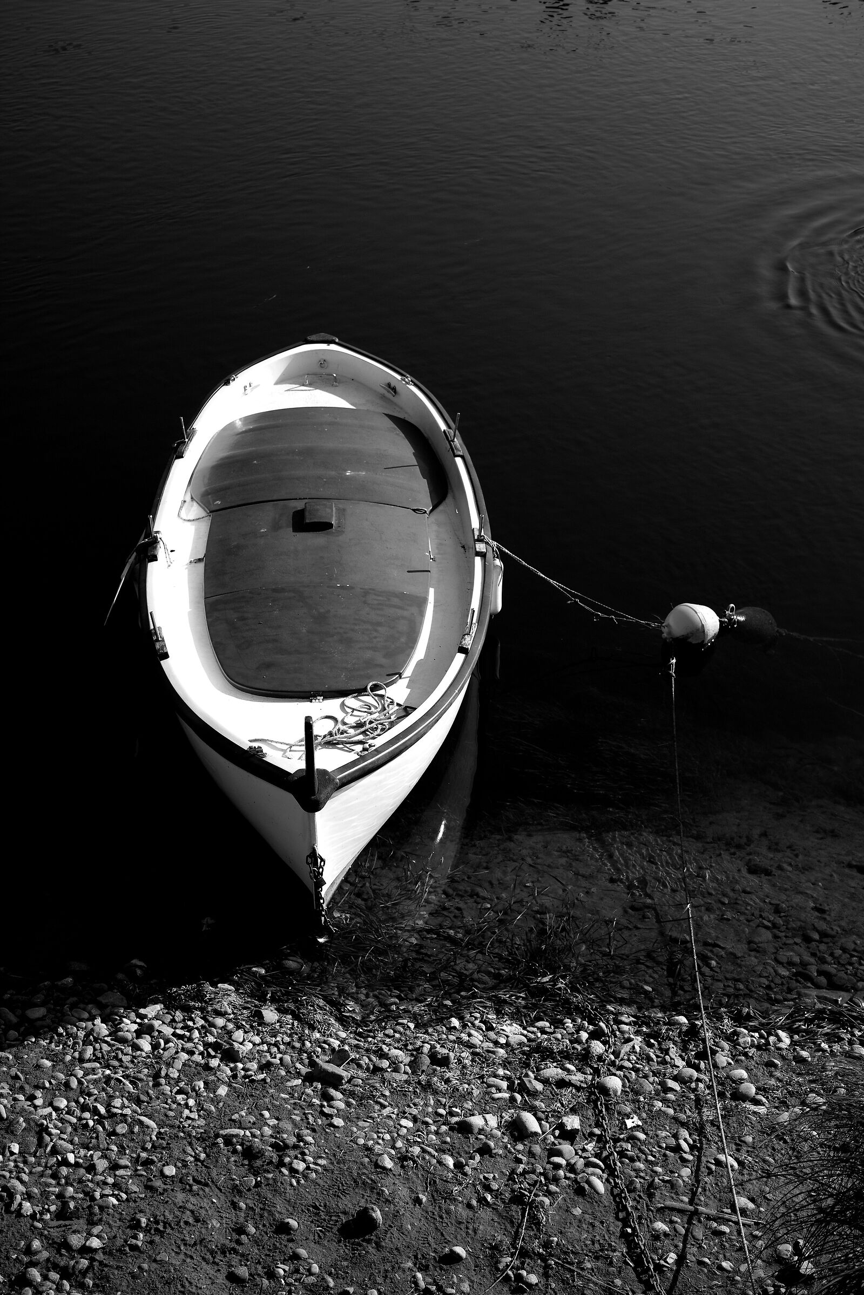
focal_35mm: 45
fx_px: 1620
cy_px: 648
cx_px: 432
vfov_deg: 43.6
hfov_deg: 29.9
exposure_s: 1/1000
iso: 100
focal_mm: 30
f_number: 3.2
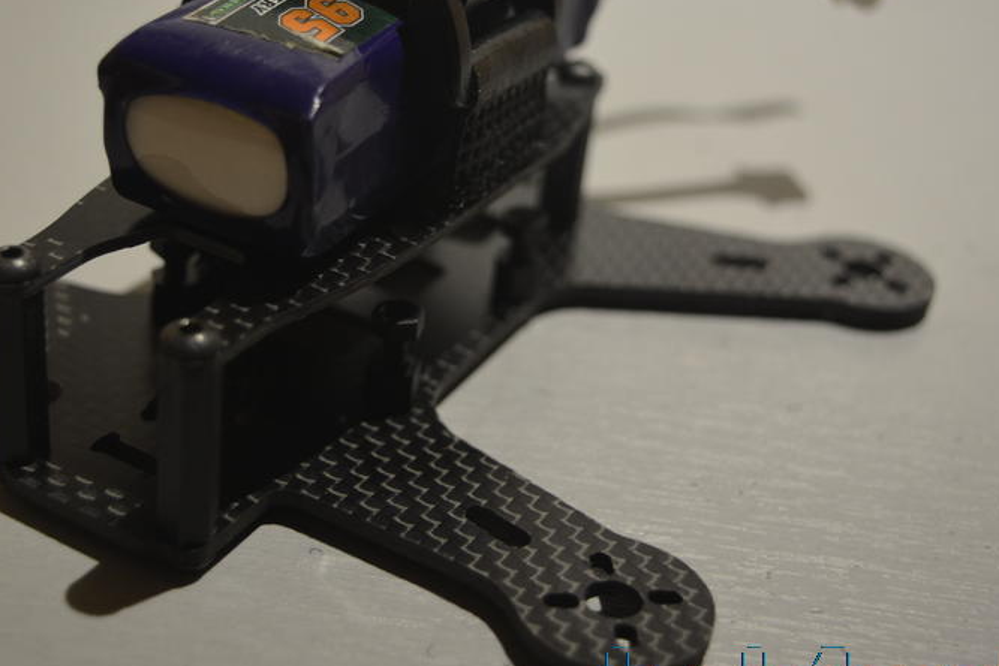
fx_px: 1749
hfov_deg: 31.8
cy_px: 266
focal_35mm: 63
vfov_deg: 21.6
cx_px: 425
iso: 450
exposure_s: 1/60
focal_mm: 28
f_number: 4.2
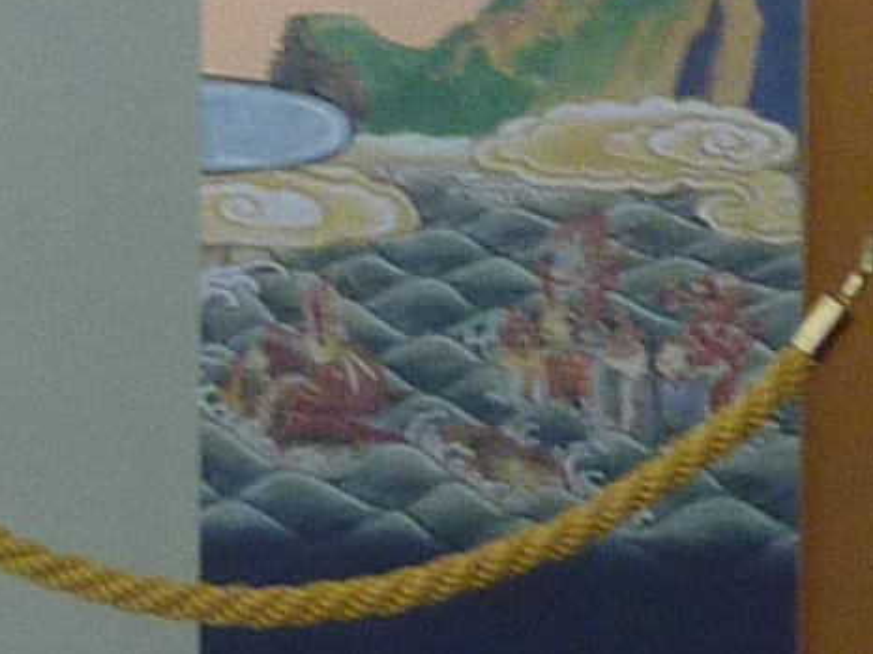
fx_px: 5319
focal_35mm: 211
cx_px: 614
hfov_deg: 9.4
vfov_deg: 7.0
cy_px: -204
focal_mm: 4.4
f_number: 3.3
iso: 160
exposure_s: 1/30
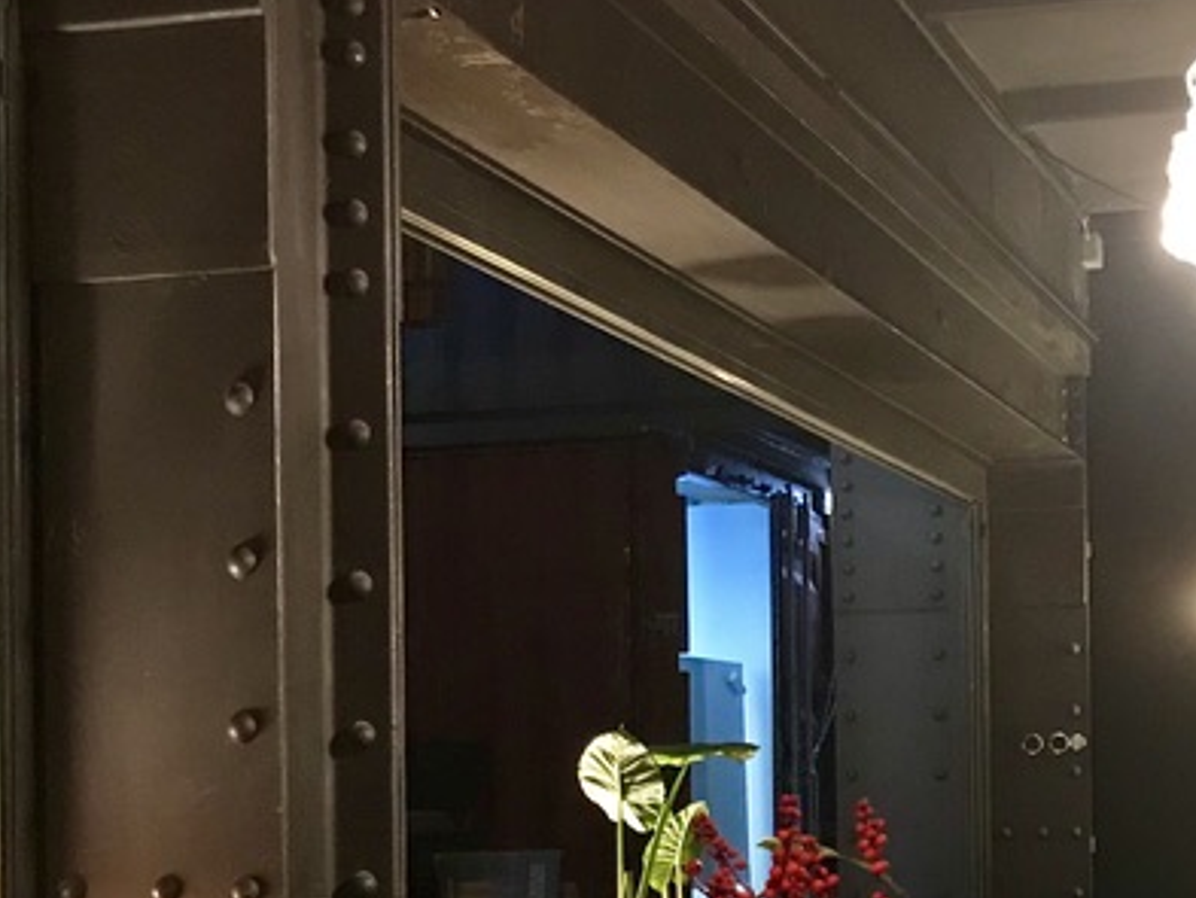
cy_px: 801
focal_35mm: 73
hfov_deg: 26.3
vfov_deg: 19.8
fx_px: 2523
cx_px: 916
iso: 100
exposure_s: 1/6
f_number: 1.8
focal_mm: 3.99
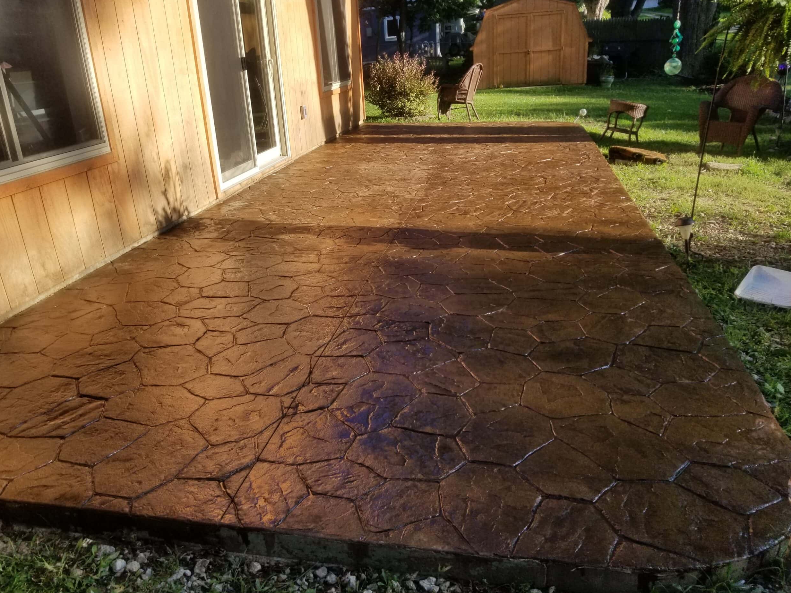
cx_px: 384
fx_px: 617
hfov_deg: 65.3
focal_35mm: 27
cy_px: 290
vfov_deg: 51.4
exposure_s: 1/1025
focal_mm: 4.25
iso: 50
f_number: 1.7
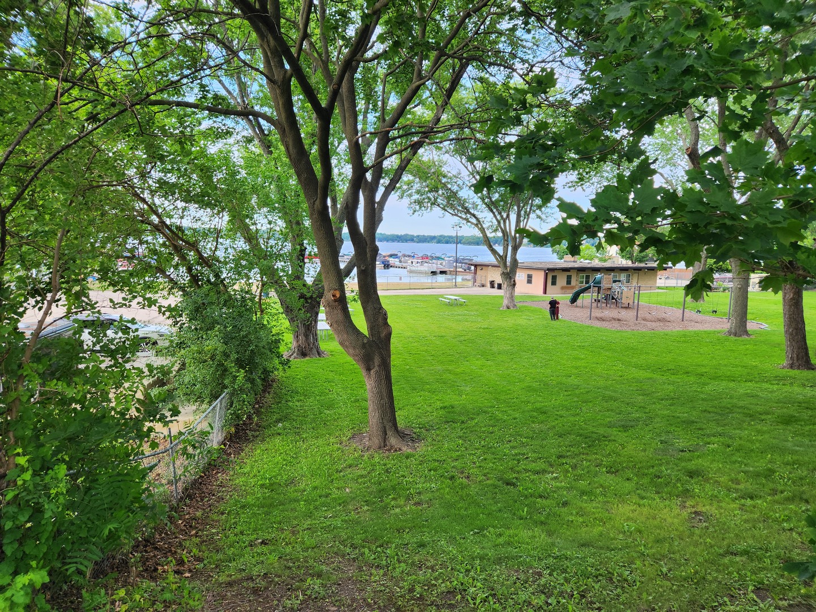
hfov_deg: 73.9
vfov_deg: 58.9
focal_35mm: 23
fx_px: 542
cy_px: 306
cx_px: 408
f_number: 1.8
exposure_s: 1/180
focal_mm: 5.4
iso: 32
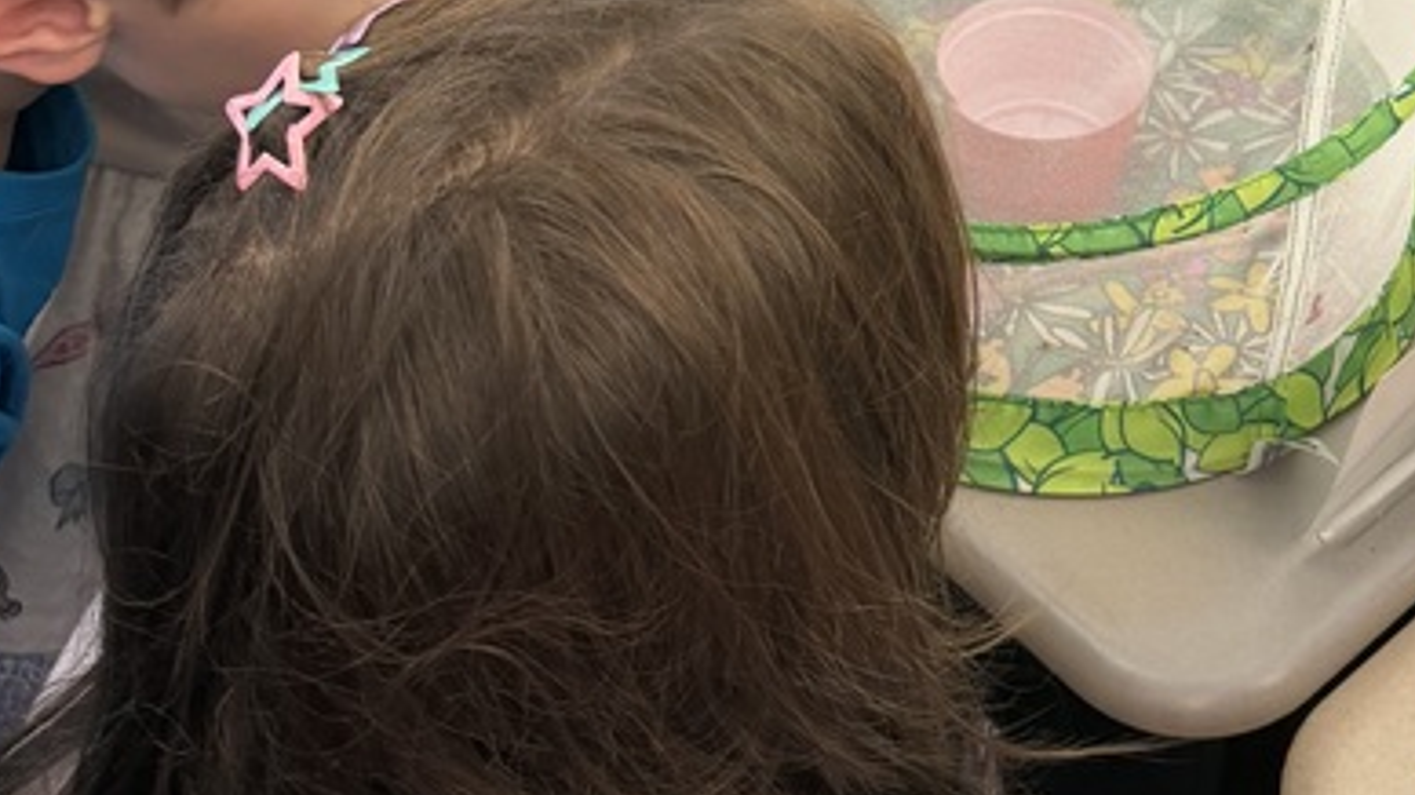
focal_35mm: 69
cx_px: 1229
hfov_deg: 29.5
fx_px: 2588
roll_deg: -8.1
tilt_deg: -36.7
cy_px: -186
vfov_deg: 16.6
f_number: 1.78
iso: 160
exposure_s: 1/60
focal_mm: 6.76
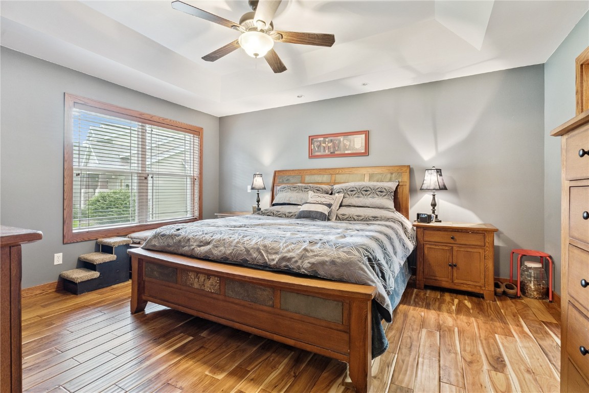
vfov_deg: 73.7
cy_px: 196
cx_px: 294
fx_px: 262
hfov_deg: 96.7
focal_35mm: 16
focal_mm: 16
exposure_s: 1/8
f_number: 9
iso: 1250
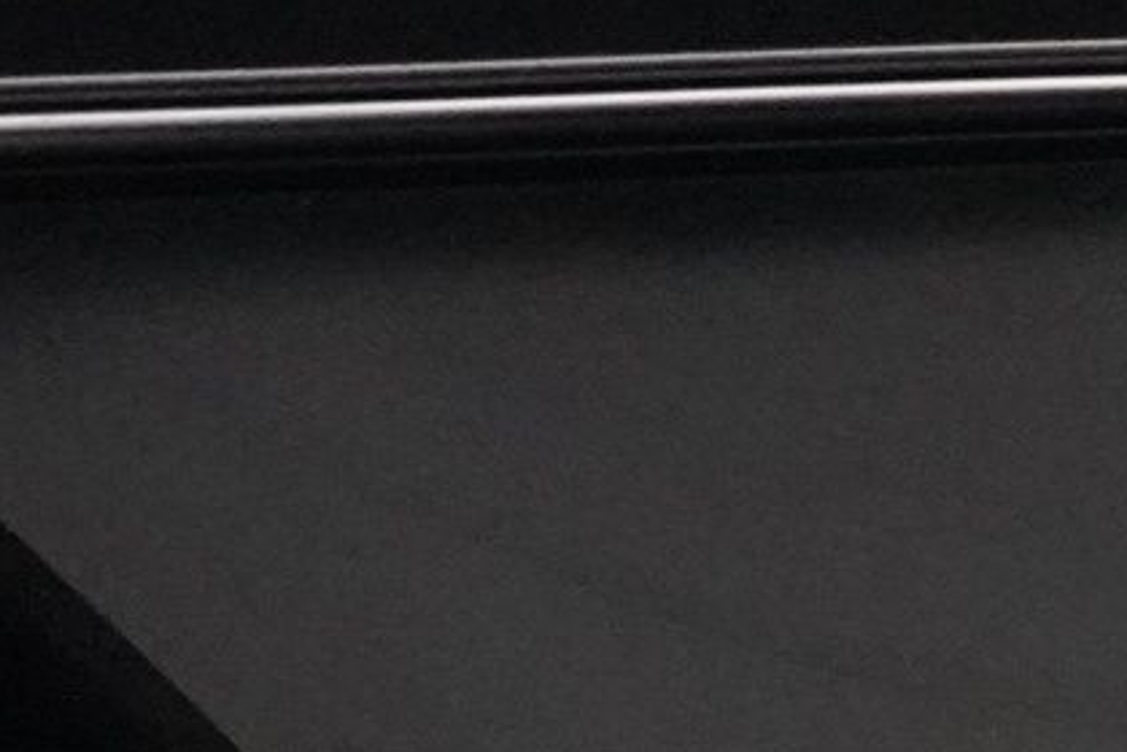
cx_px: 3001
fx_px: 8705
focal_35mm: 278
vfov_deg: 4.9
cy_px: 1028
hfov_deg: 6.9
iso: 6400
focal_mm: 31
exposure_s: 1/60
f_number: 4
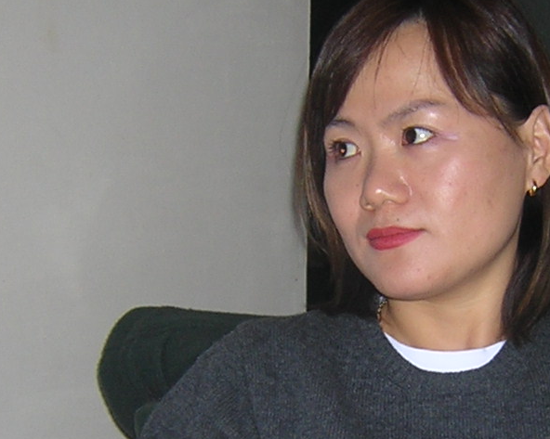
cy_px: 339
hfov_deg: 20.0
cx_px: 403
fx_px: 1546
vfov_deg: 16.1
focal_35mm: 95
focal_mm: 4.7
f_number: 2.6
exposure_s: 1/60.1
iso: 100
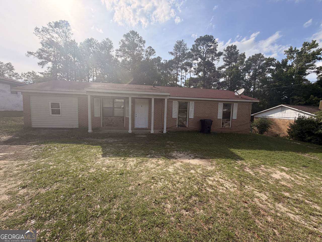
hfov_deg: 102.1
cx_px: 161
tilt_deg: -5.7
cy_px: 121
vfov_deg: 85.7
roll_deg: -1.0
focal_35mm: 14
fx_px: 130
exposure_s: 1/1001
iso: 32
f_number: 2.2
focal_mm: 2.22
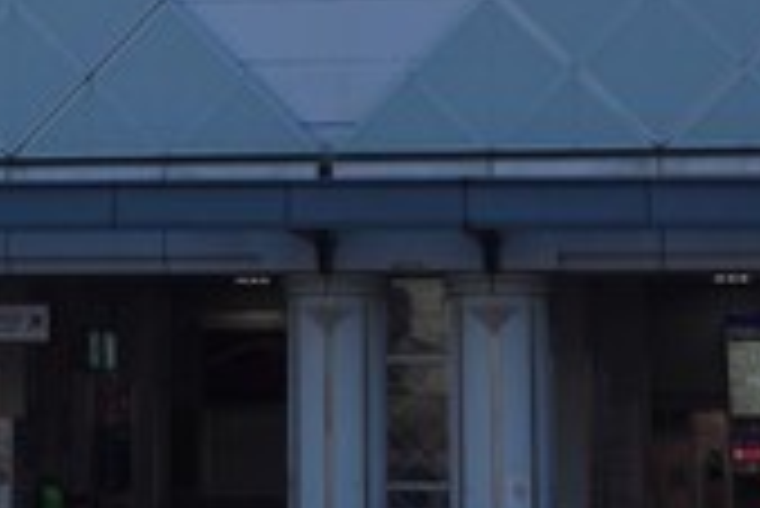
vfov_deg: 8.9
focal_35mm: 152
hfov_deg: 13.3
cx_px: 31
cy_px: -103
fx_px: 3212
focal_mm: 21.08
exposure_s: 1/400
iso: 125
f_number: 5.6
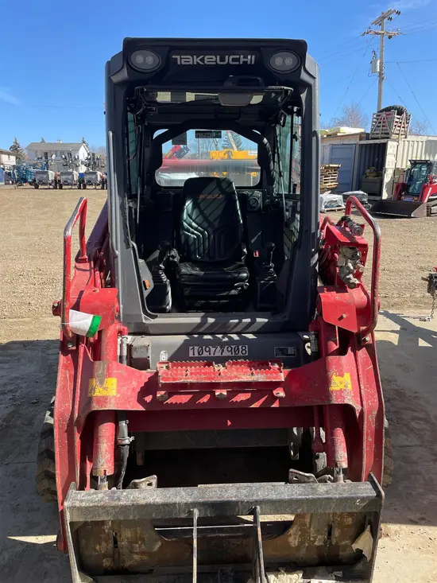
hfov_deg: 53.1
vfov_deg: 67.3
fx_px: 438
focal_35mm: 26
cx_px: 218
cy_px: 292
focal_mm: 4.2
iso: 50
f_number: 1.6
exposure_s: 1/1855
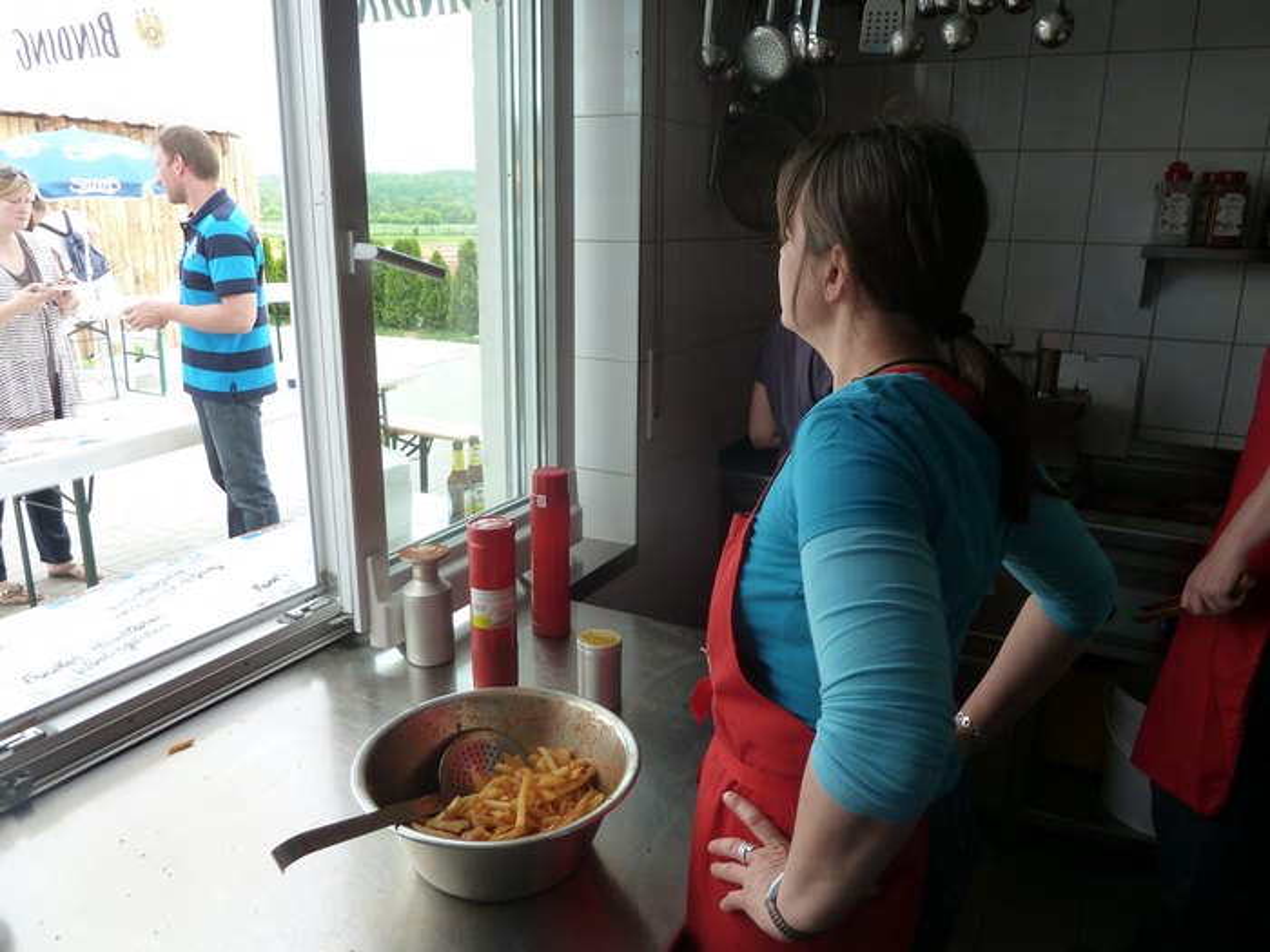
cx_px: 635
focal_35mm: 25
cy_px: 476
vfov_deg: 54.9
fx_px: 917
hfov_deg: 69.4
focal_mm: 4.1
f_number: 3.3
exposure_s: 1/60
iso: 125
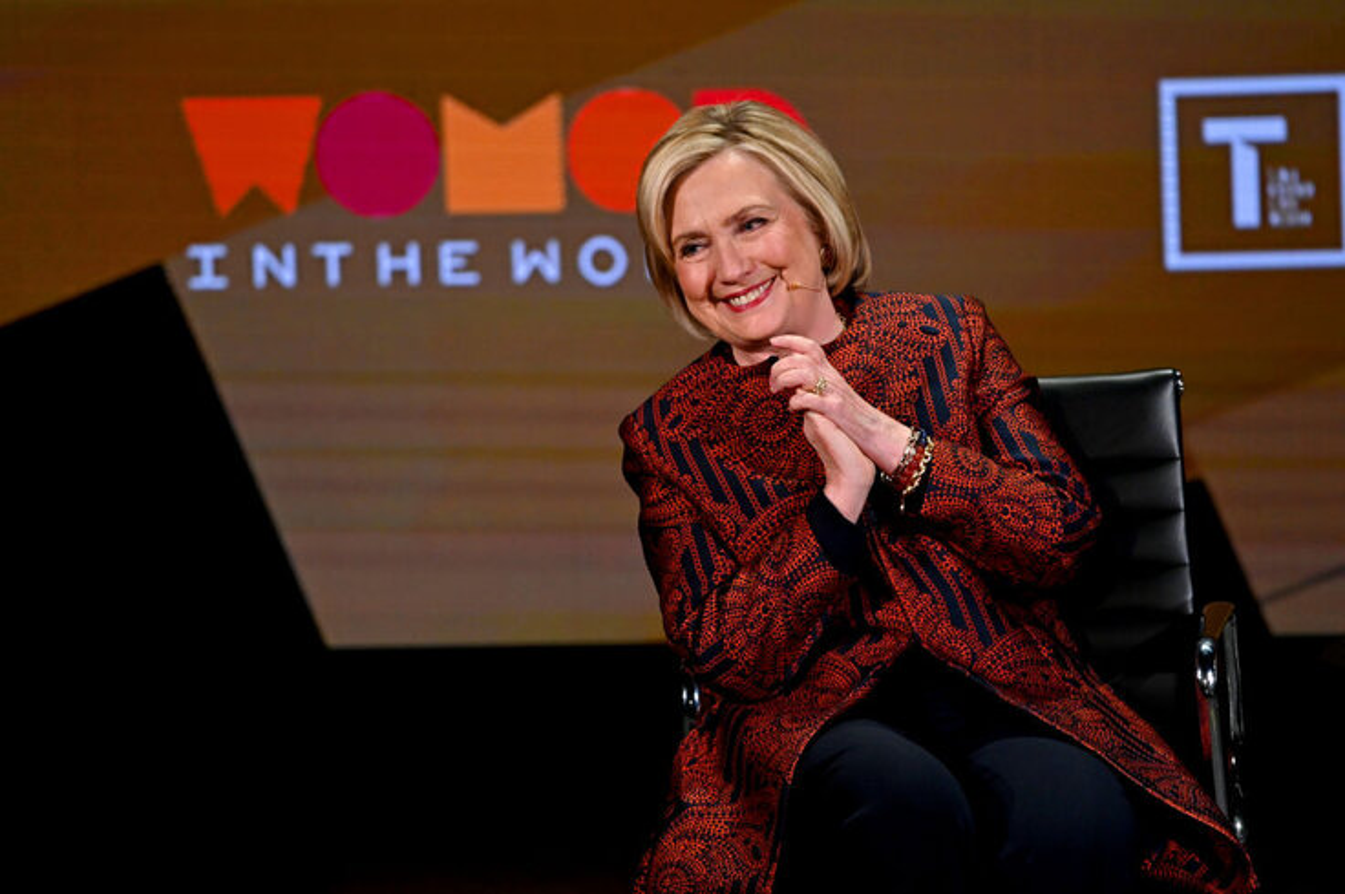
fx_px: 22392
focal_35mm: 600
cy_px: 447
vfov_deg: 2.3
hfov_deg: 3.4
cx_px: 672
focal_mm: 600
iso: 3200
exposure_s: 1/160
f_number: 6.3
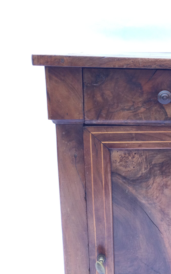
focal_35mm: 48
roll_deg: -1.3
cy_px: 124
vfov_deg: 41.8
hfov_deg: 25.5
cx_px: 172
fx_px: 358
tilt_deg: -11.8
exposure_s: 1/100
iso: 50
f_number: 2.4
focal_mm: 3.3
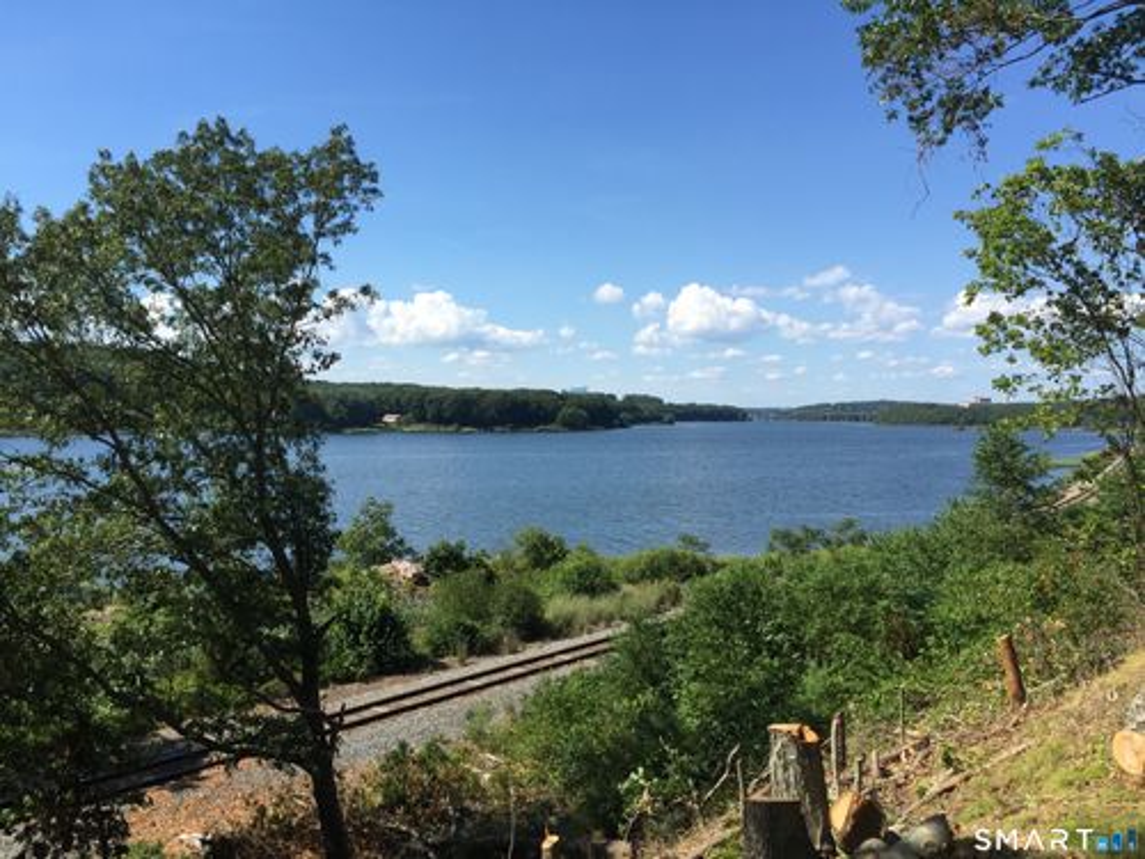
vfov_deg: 48.2
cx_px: 572
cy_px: 430
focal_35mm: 29
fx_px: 959
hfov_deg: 61.7
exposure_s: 1/1522
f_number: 2.2
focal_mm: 4.15
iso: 32
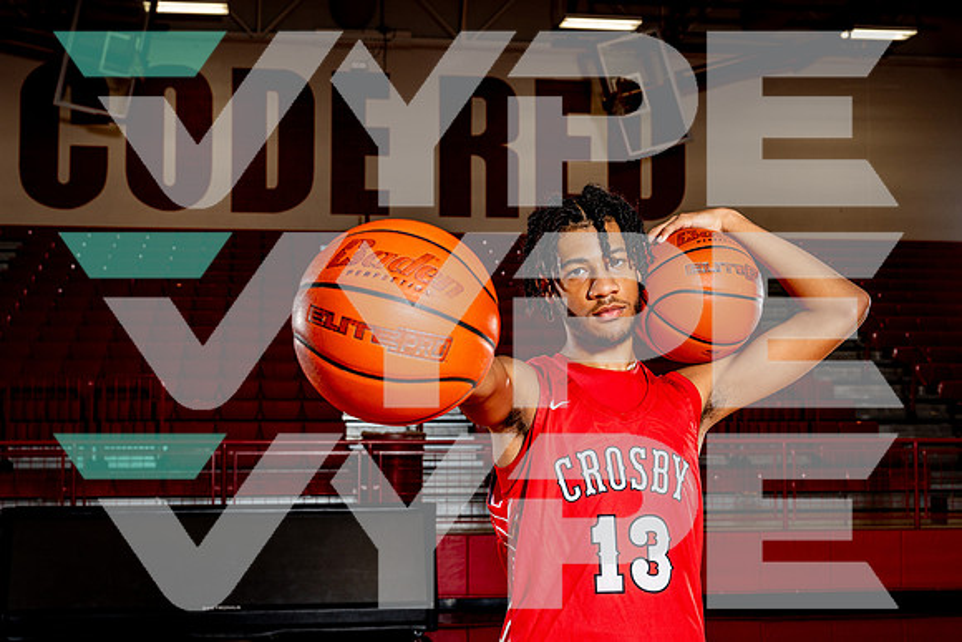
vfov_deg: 24.9
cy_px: 321
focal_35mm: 54
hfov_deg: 36.6
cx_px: 483
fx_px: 1455
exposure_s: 1/250
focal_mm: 54
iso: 400
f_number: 8
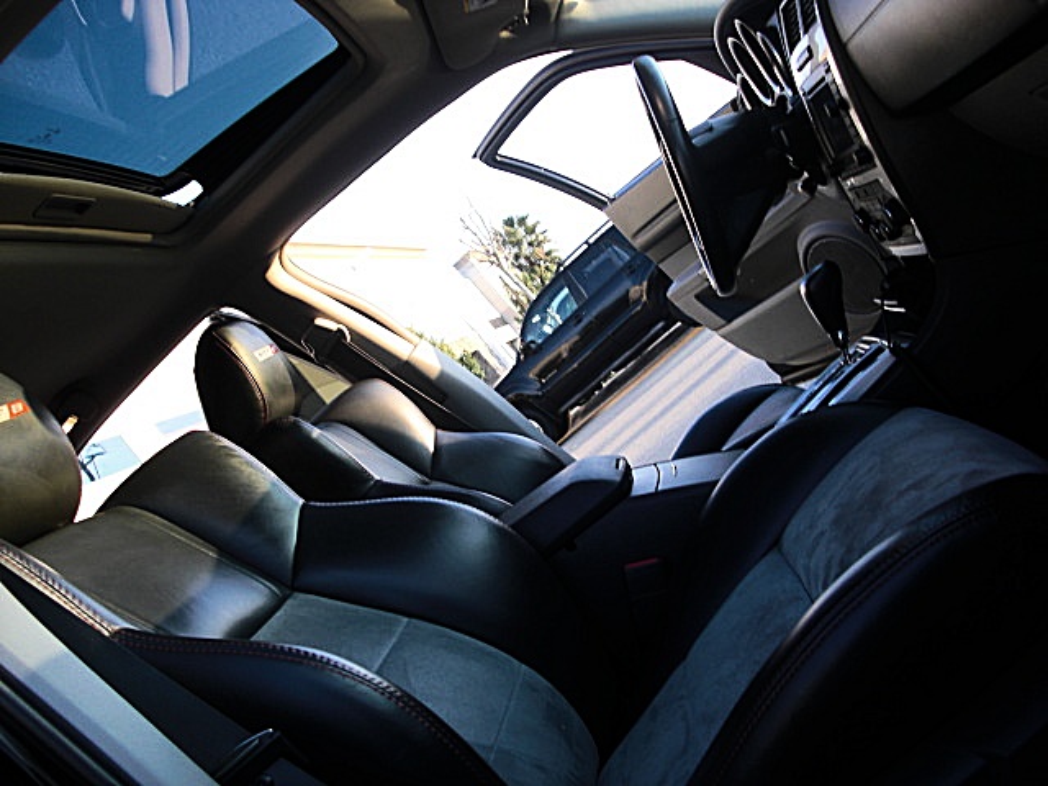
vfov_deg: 39.7
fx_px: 1090
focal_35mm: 36
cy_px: 393
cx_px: 524
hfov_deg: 51.4
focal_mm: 6.3
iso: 50
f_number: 2.8
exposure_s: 1/80
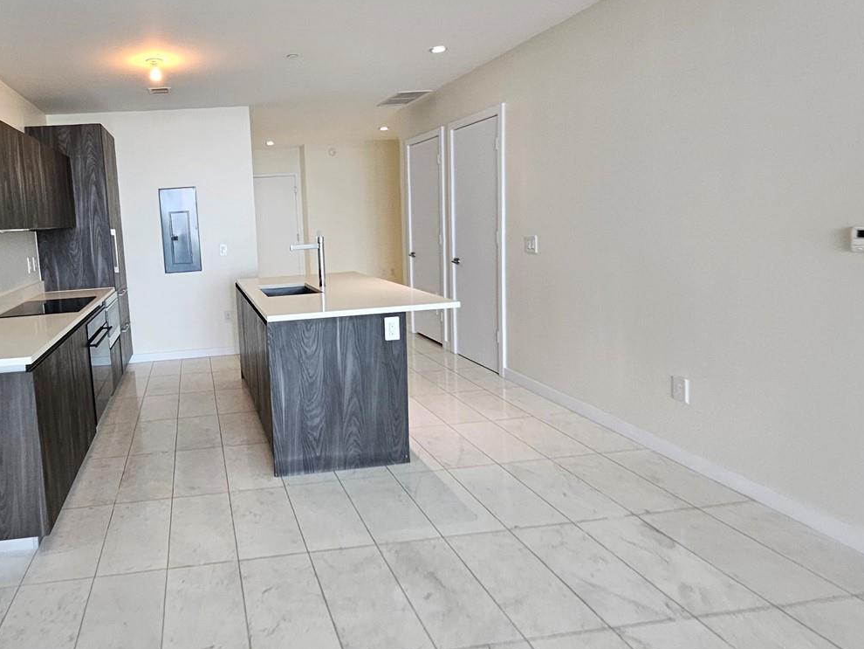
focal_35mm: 21
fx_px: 524
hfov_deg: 74.9
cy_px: 291
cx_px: 248
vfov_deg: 63.3
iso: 80
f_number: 2.2
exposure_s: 1/60
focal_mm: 1.74
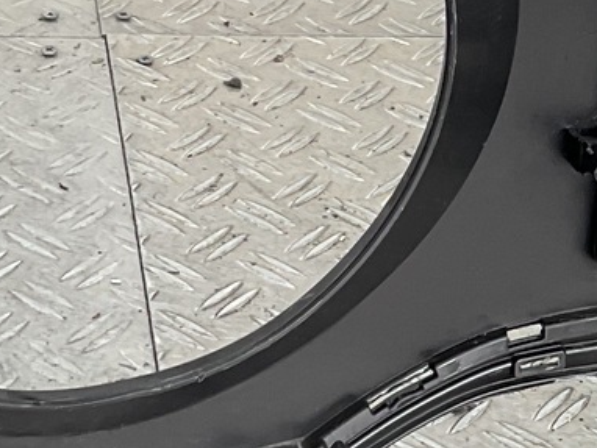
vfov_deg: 9.7
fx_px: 2640
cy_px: 173
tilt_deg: -33.1
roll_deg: -15.5
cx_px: 764
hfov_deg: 12.5
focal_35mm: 153
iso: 16
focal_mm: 3
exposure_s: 1/100
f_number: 1.8
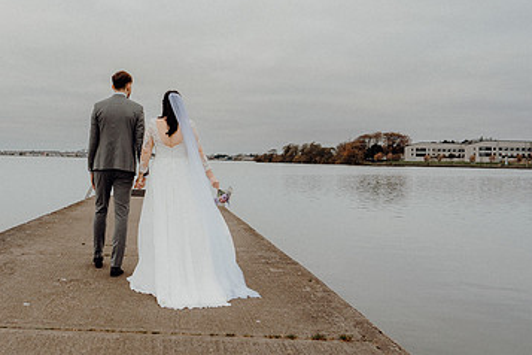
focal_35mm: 39
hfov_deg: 48.0
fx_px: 576
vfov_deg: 34.1
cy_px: 142
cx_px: 146
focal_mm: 24
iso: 160
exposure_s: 1/200
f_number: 3.5
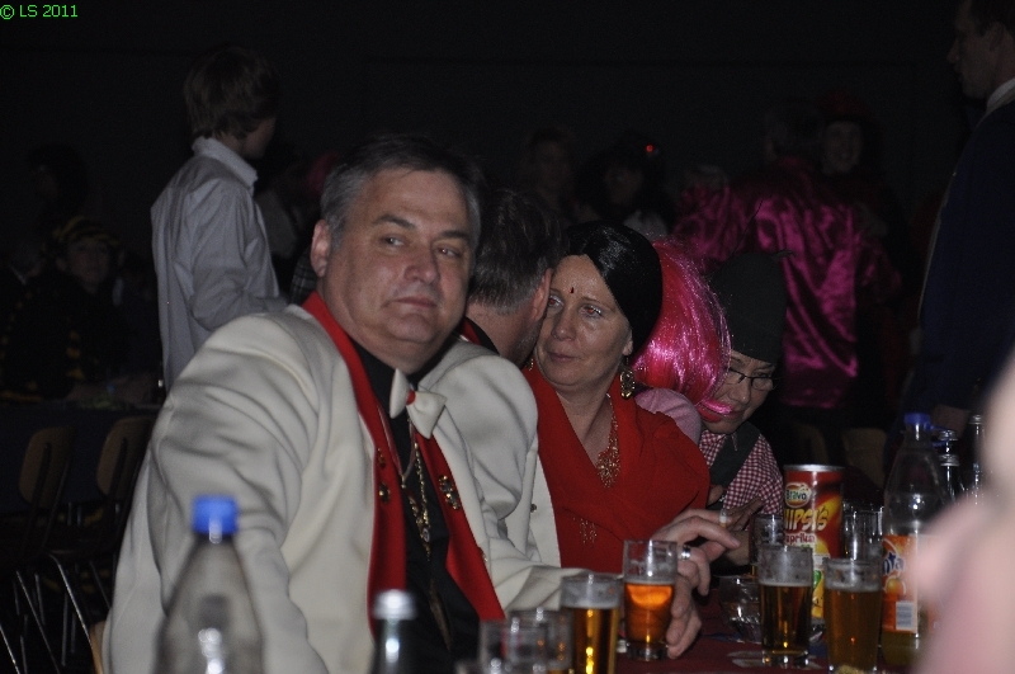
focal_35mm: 158
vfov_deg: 8.7
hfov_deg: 13.1
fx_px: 4434
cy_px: 337
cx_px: 508
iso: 400
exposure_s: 1/60
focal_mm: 105
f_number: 5.6
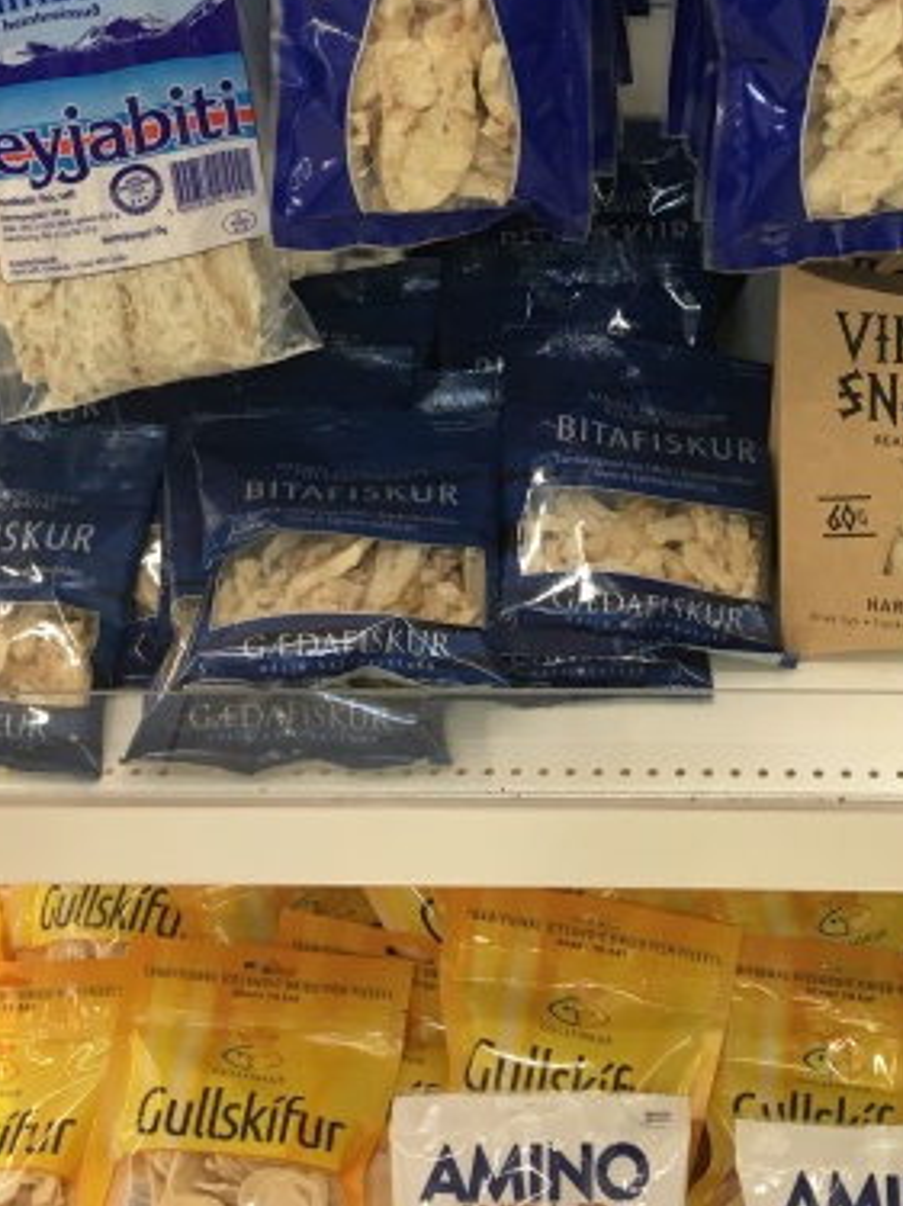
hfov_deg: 22.1
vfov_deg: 28.1
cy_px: 85
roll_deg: +3.5
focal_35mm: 66
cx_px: 639
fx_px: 2297
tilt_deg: -30.5
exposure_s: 1/30
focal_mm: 4.15
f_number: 2.2
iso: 64
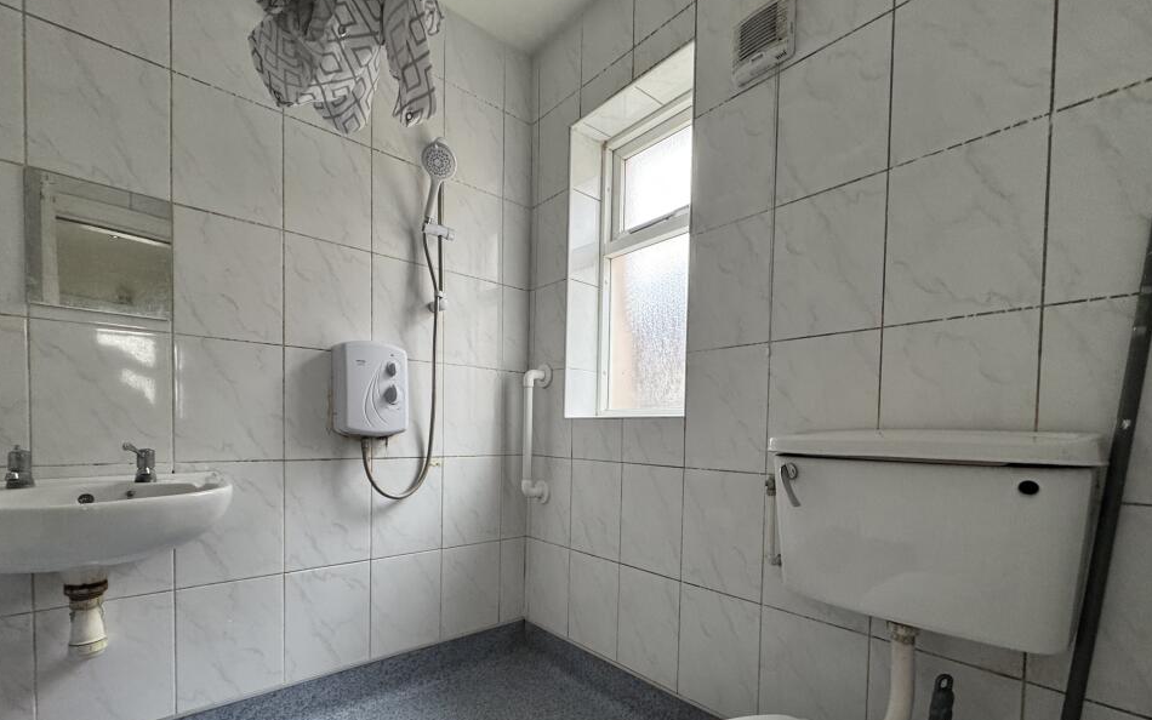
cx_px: 574
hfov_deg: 97.8
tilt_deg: -2.5
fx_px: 502
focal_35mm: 16
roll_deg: -0.5
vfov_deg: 70.2
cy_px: 447
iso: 250
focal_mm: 2.22
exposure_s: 1/99
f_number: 2.2
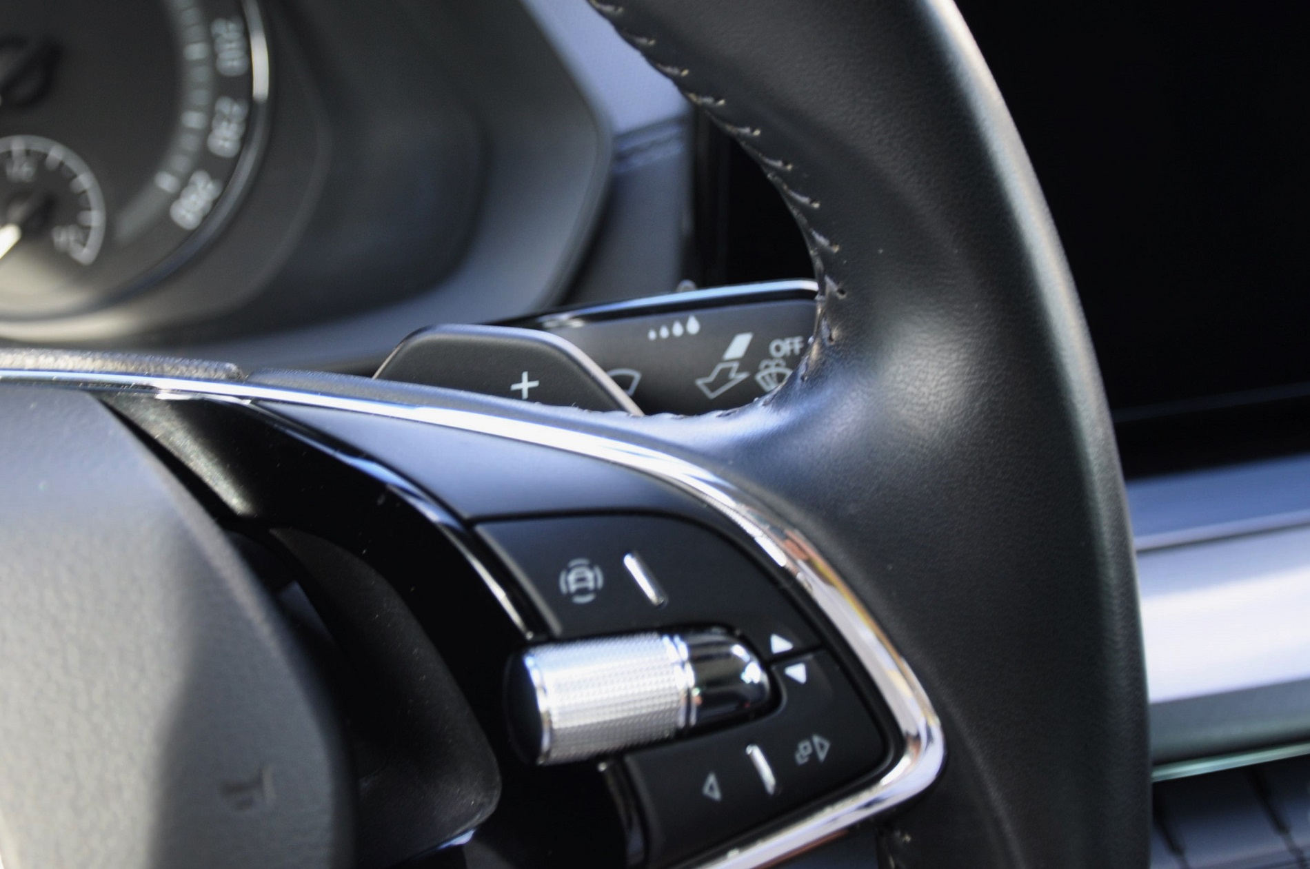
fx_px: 1853
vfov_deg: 26.4
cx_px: 655
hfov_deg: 38.9
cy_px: 434
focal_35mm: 51
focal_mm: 34
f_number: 4.2
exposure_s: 1/30
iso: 250
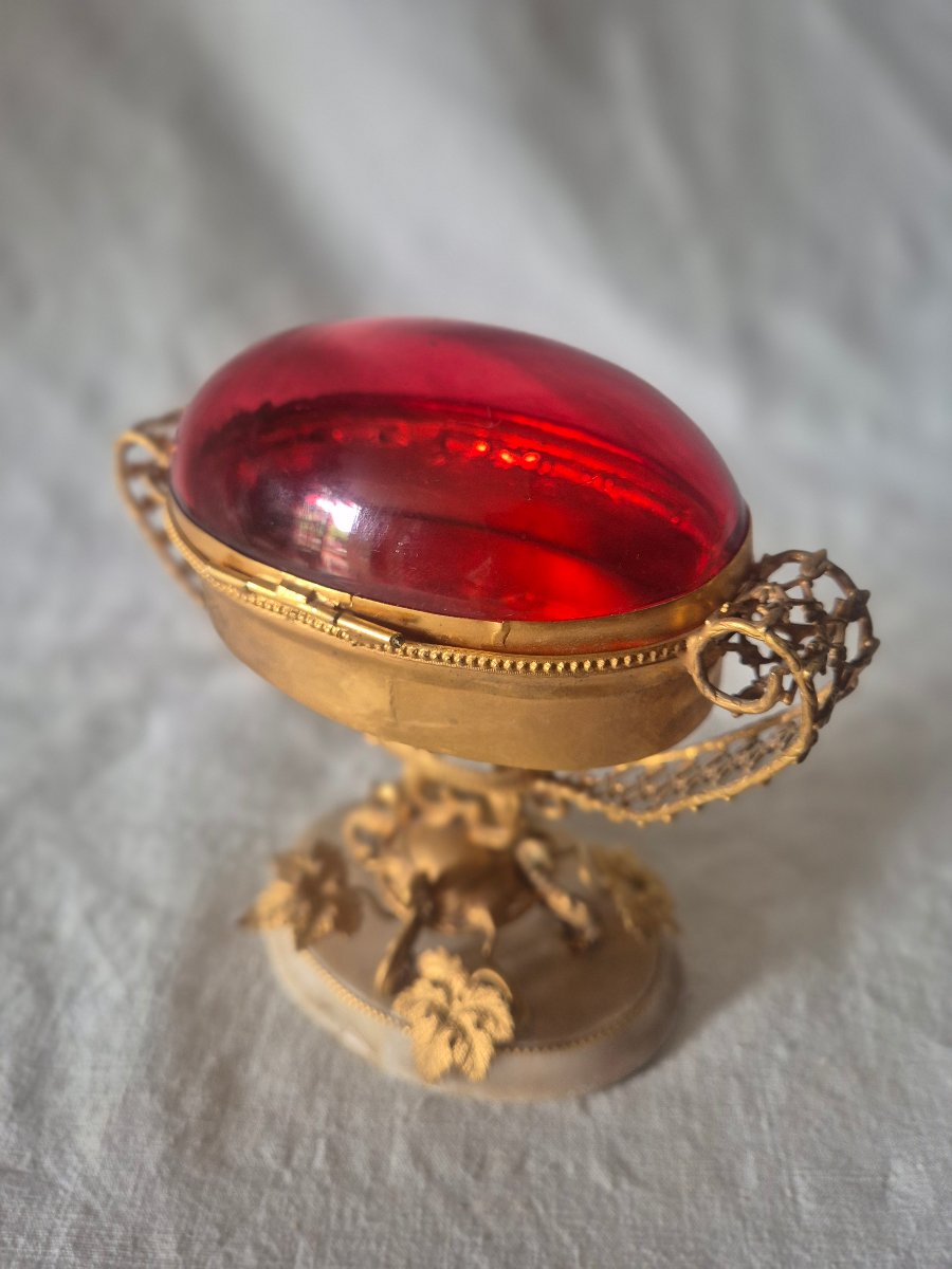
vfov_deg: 73.9
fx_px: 843
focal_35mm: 23
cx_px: 476
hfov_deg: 58.9
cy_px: 634
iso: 400
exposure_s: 1/100
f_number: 1.8
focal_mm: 5.4
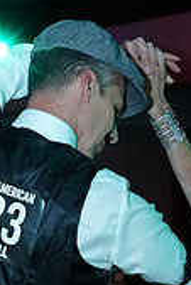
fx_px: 1310
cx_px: 202
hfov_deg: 8.3
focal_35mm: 165
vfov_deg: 11.8
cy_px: 444
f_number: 4.5
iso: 2000
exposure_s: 1/250
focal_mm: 48
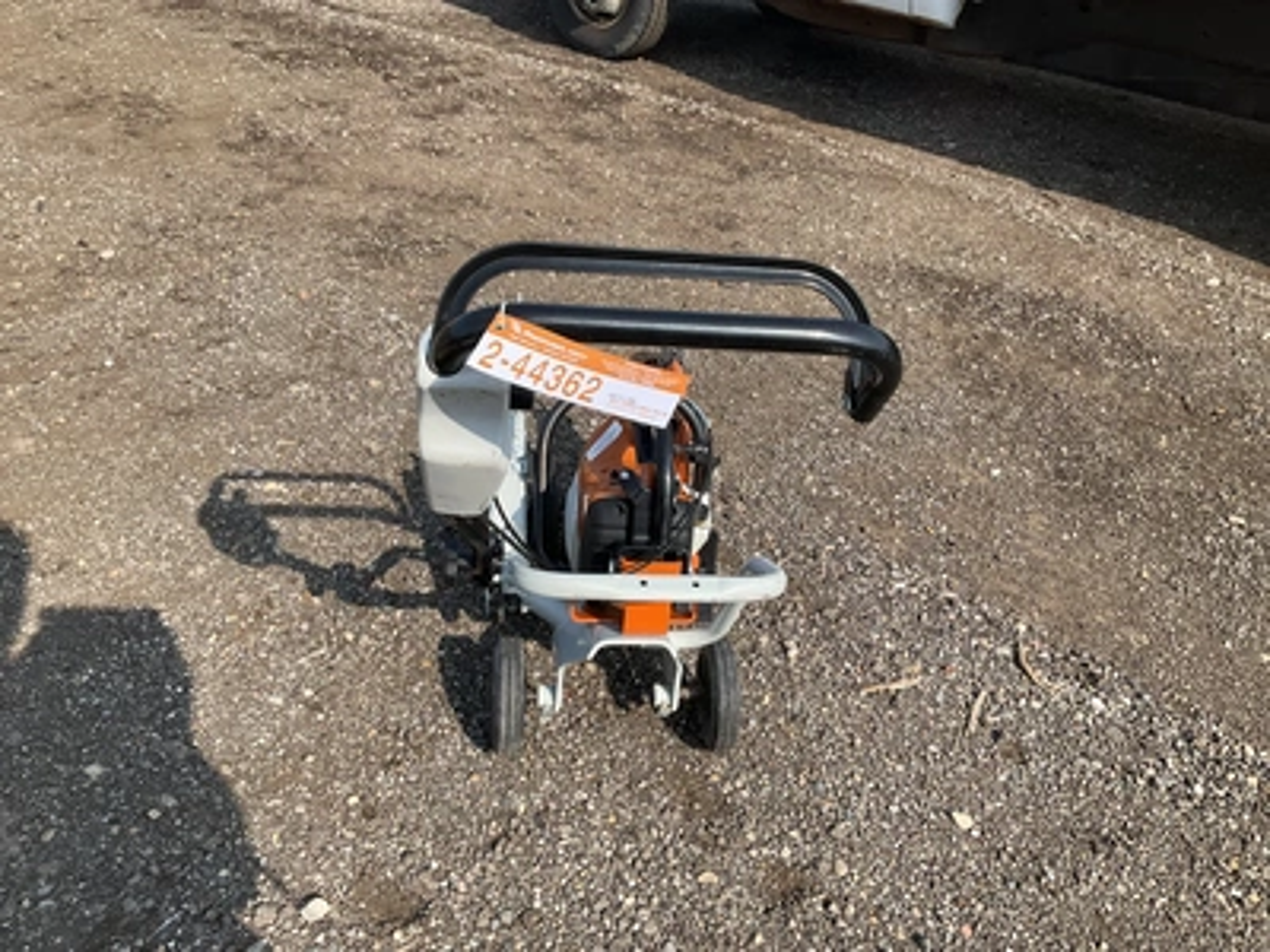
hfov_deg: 61.7
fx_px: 1064
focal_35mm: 29
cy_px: 476
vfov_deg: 48.2
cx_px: 635
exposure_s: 1/1144
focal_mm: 3
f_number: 1.8
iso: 25
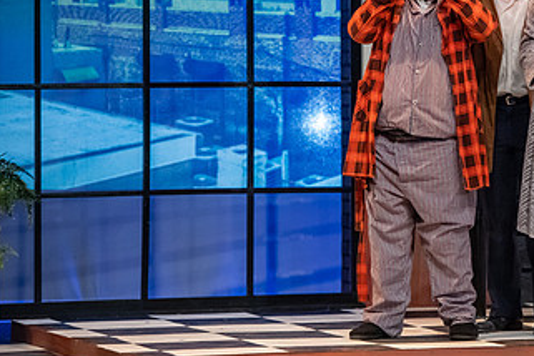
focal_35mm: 262
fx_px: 3886
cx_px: 479
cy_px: 49
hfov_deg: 7.8
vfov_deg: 5.2
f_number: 3.2
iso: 3200
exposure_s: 1/200
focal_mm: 145
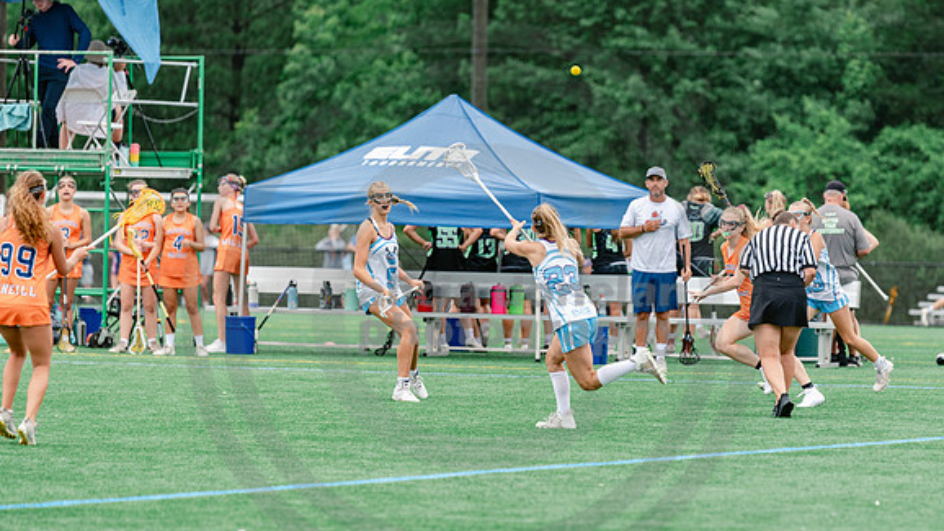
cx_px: 662
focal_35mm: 295
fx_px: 7383
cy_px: 278
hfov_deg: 7.3
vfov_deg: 4.1
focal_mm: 200
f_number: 3.2
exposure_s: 1/640
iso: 250
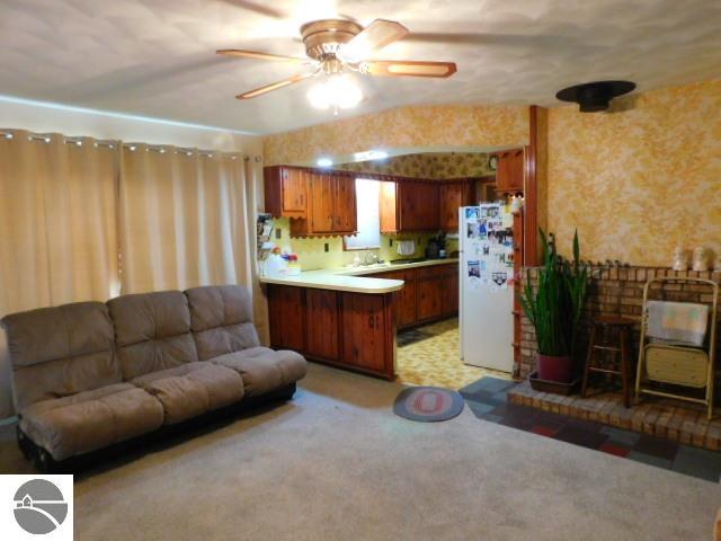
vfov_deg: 58.9
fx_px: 479
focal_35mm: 23
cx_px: 360
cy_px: 270
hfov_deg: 73.9
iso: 400
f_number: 3
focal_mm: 4
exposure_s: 1/13
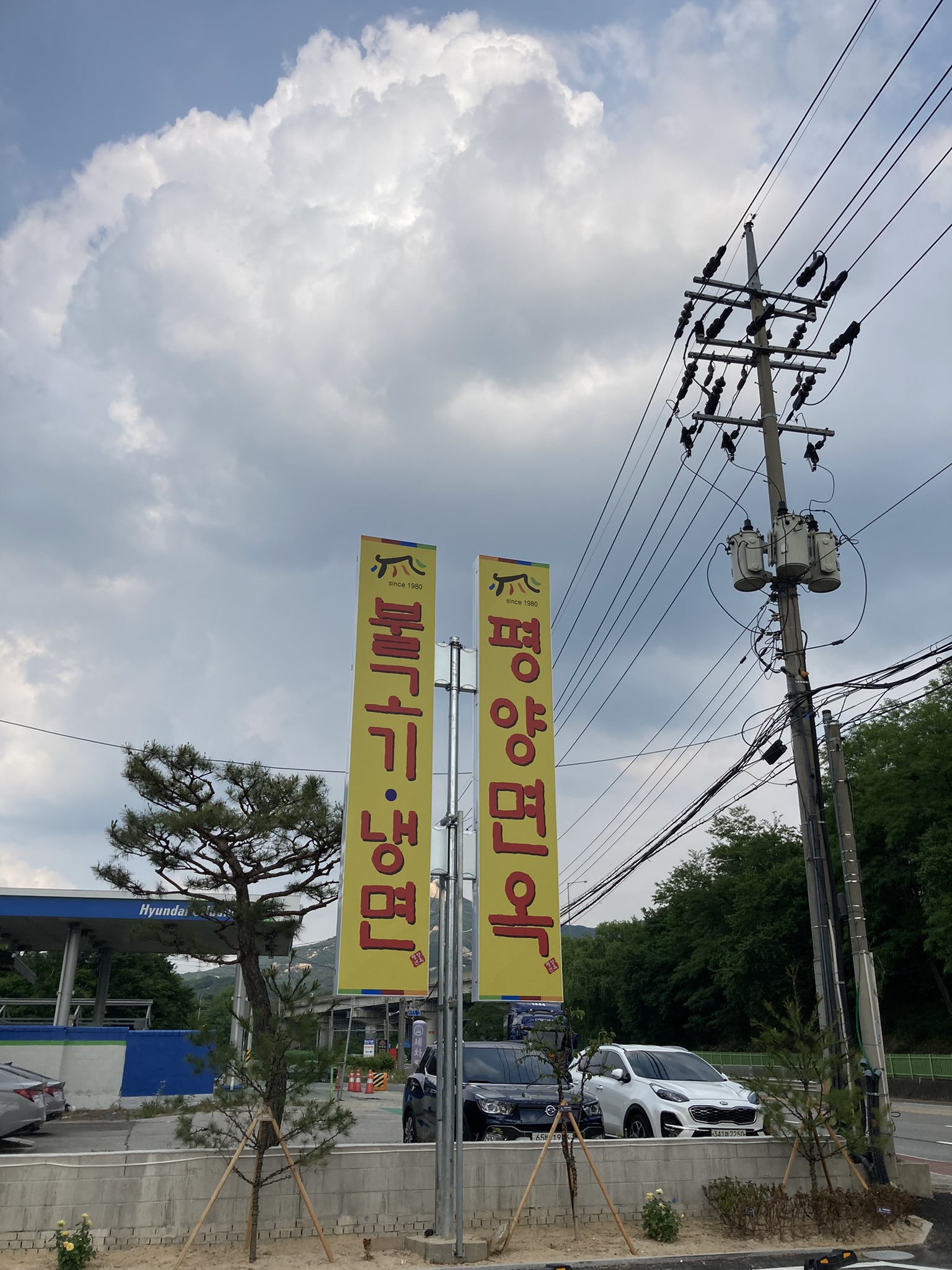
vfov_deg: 63.4
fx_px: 1027
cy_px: 635
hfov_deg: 49.7
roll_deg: +0.4
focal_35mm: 28
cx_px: 476
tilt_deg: +22.9
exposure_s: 1/3690
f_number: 1.8
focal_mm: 3.99
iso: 25
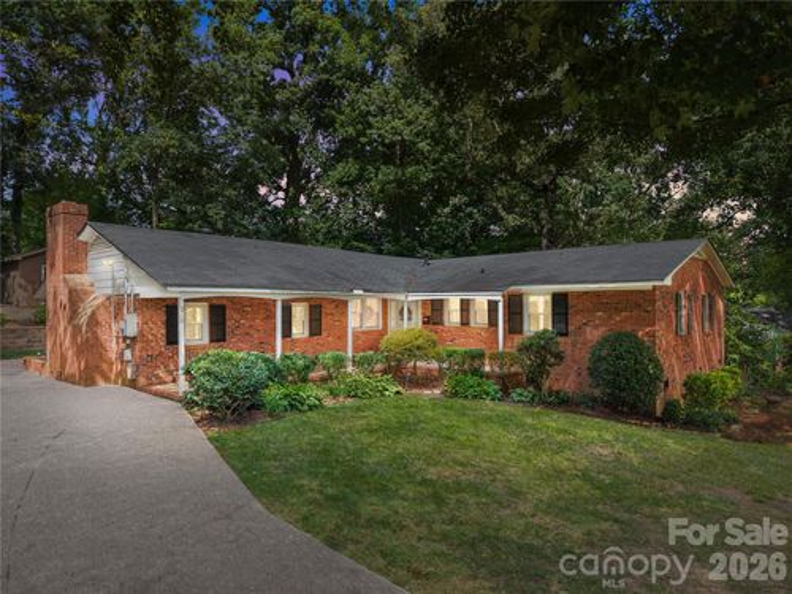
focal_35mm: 24
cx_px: 396
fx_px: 549
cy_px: 297
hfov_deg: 71.6
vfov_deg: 56.8
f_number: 1.8
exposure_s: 1/180
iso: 200
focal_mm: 8.67
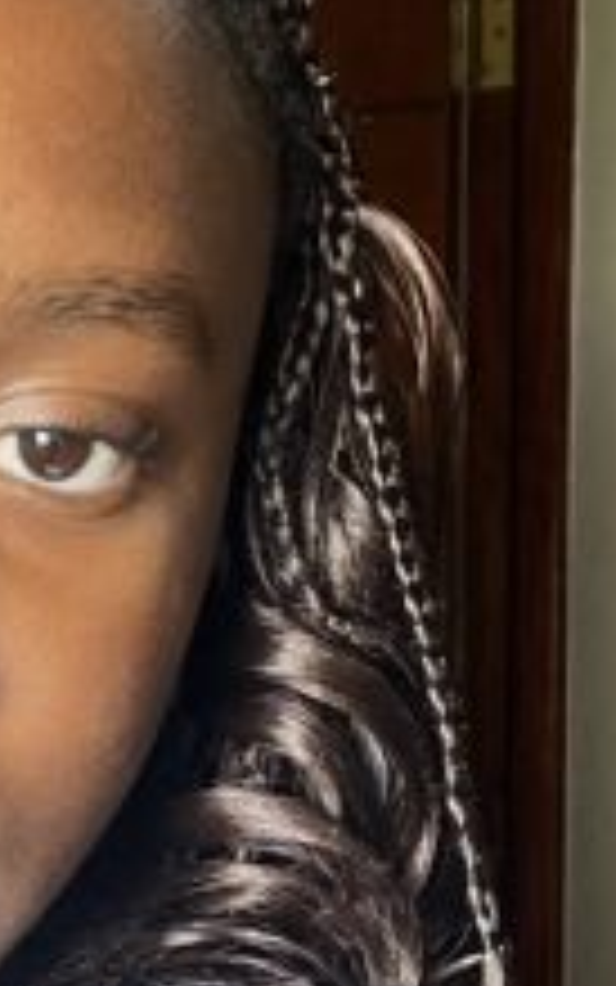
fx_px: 2335
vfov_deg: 23.4
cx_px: -18
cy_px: 824
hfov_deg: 14.7
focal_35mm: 87
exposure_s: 1/60
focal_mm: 2.71
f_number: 2.2
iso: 250
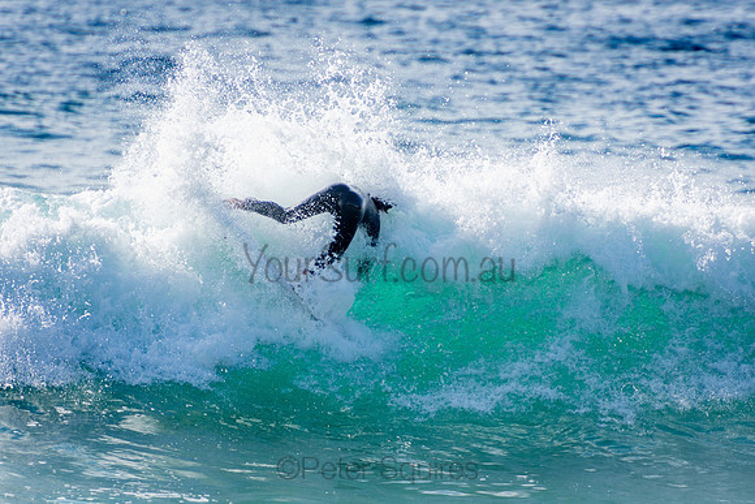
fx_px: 12586
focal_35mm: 600
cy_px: 252
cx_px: 378
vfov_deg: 2.3
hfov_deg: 3.4
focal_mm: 400
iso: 320
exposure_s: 1/2000
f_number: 5.6
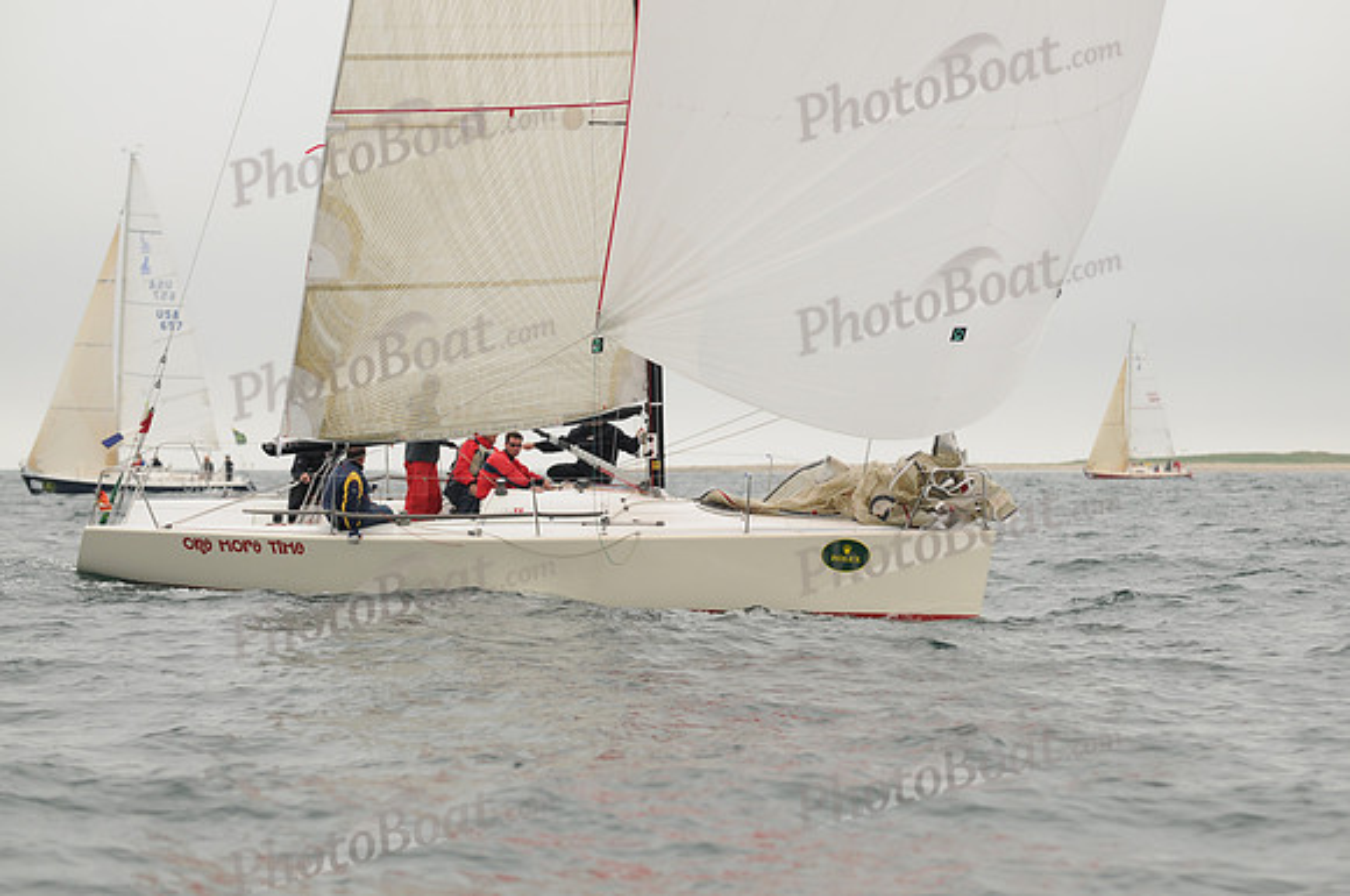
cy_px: 448
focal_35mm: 158
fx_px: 5898
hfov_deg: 13.1
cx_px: 675
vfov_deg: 8.7
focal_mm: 105
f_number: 2.8
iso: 200
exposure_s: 1/2000
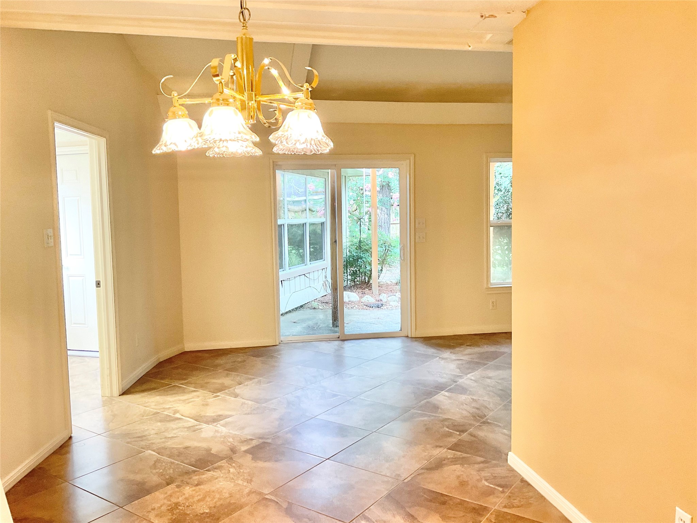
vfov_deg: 48.2
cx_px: 348
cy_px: 262
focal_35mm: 29
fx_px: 584
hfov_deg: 61.7
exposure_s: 1/60
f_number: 1.8
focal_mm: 3
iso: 125
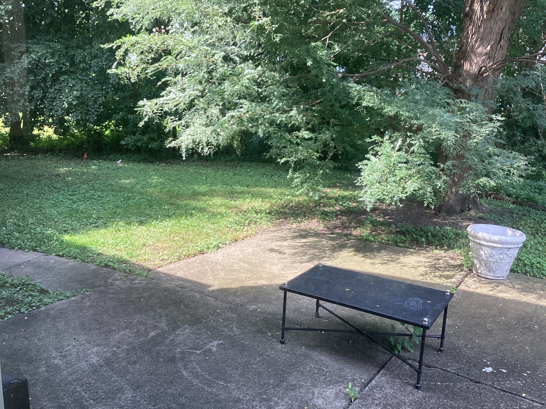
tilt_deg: -13.8
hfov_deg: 58.4
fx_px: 489
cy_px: 204
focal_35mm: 31
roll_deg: -0.7
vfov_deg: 45.4
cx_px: 273
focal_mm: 3.3
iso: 40
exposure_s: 1/120
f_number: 2.4
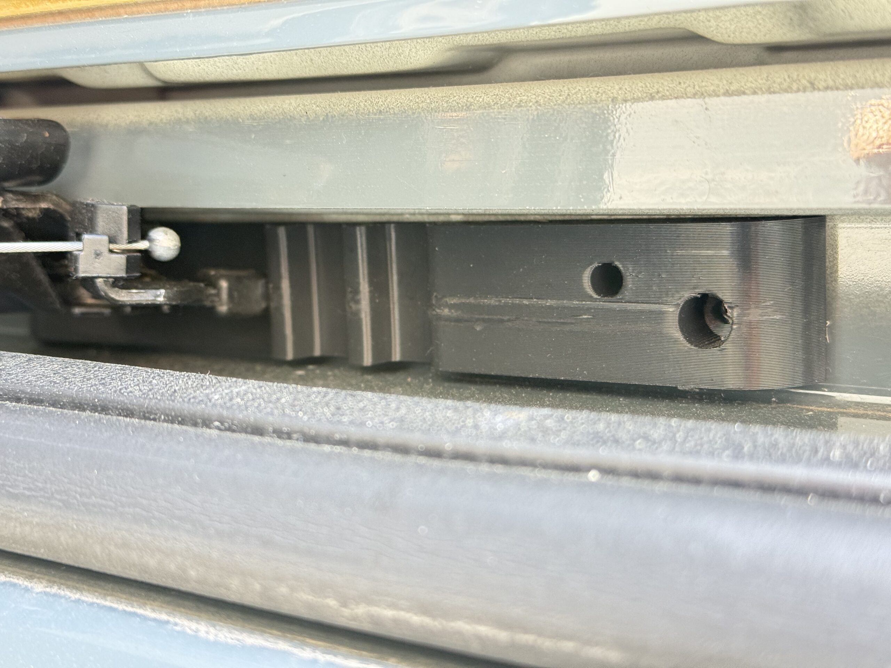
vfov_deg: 30.3
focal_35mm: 48
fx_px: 1235
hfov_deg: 39.7
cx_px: 446
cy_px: 334
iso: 250
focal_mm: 6.76
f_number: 1.78
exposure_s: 1/51
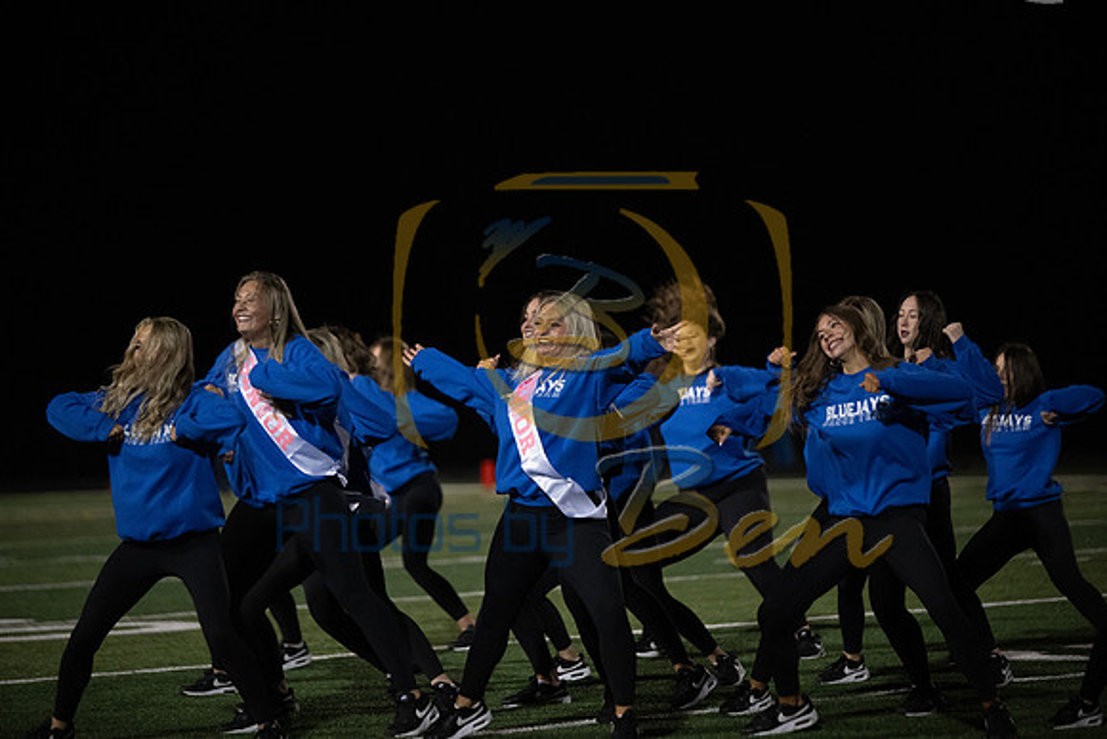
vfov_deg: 8.6
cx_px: 554
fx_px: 4921
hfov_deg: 12.8
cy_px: 370
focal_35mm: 160
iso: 5000
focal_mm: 160
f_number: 2.8
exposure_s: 1/1600
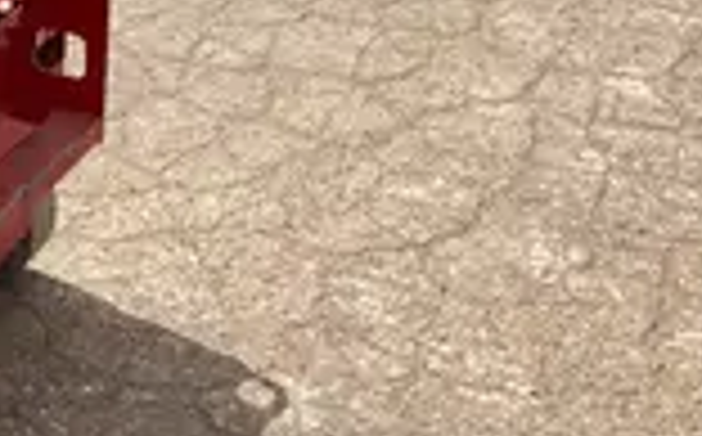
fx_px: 2006
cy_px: -308
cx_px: -333
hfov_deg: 17.9
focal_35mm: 105
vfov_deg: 11.6
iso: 20
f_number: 1.8
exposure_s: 1/2857
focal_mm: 3.99
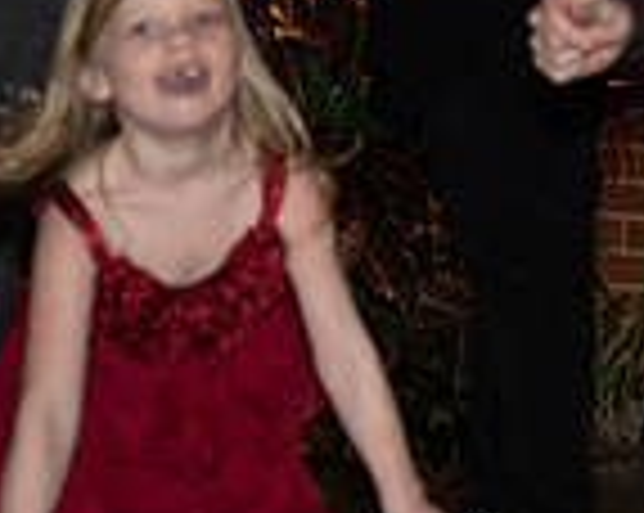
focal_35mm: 149
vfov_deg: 10.2
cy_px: -133
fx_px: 2836
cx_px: 1157
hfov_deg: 11.9
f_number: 2.8
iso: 1600
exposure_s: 1/250
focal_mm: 39
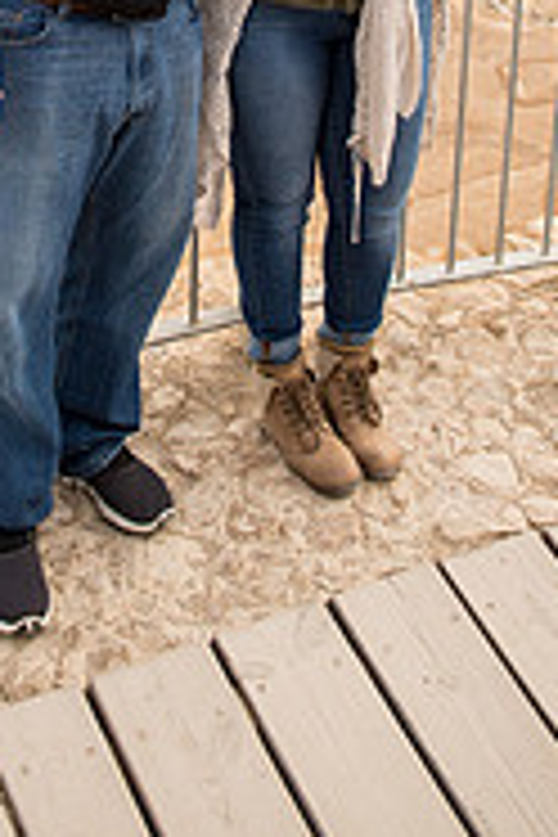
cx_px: 158
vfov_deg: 29.9
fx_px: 1348
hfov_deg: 23.2
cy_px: -148
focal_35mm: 58
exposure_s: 1/2000
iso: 200
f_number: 2.8
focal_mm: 24
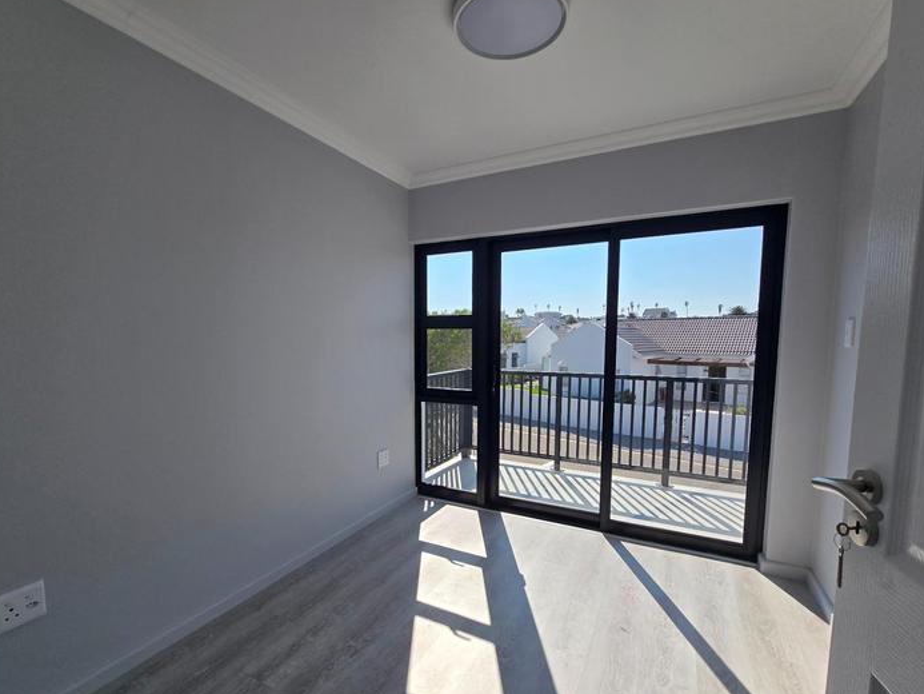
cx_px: 429
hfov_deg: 98.0
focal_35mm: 15
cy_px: 386
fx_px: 400
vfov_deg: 81.5
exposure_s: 1/2835
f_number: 2.2
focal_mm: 2.2
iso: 50
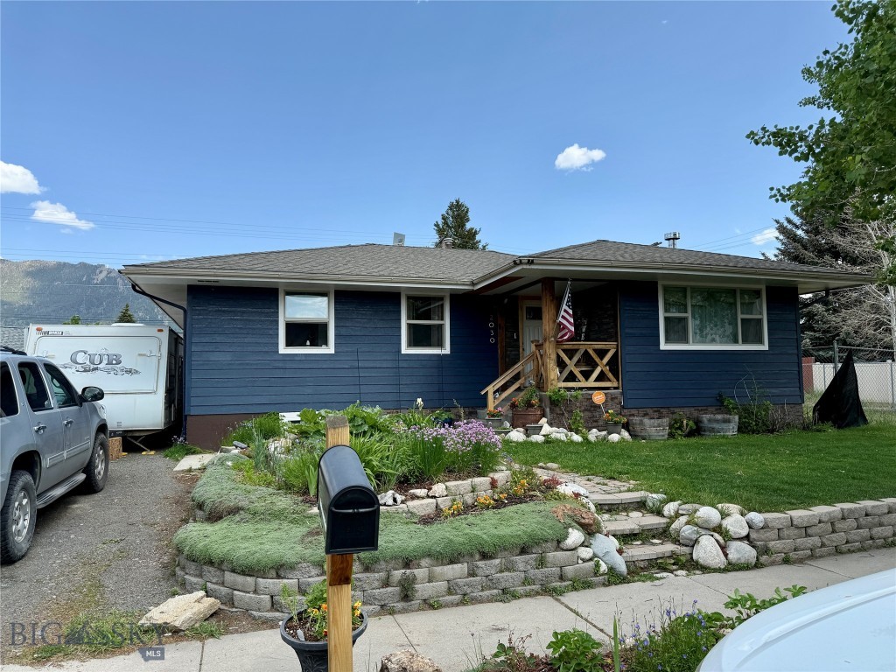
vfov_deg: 56.8
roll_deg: +1.5
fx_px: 621
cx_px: 448
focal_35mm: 24
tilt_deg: +4.1
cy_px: 336
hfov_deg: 71.6
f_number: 1.78
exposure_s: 1/2703
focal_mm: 6.76
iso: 80
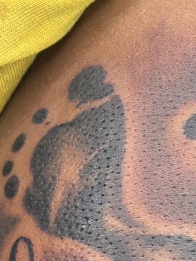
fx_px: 1992
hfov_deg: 5.6
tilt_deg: -53.9
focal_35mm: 264
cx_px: 170
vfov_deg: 7.0
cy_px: 637
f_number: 1.78
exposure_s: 1/120
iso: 80
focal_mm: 6.86
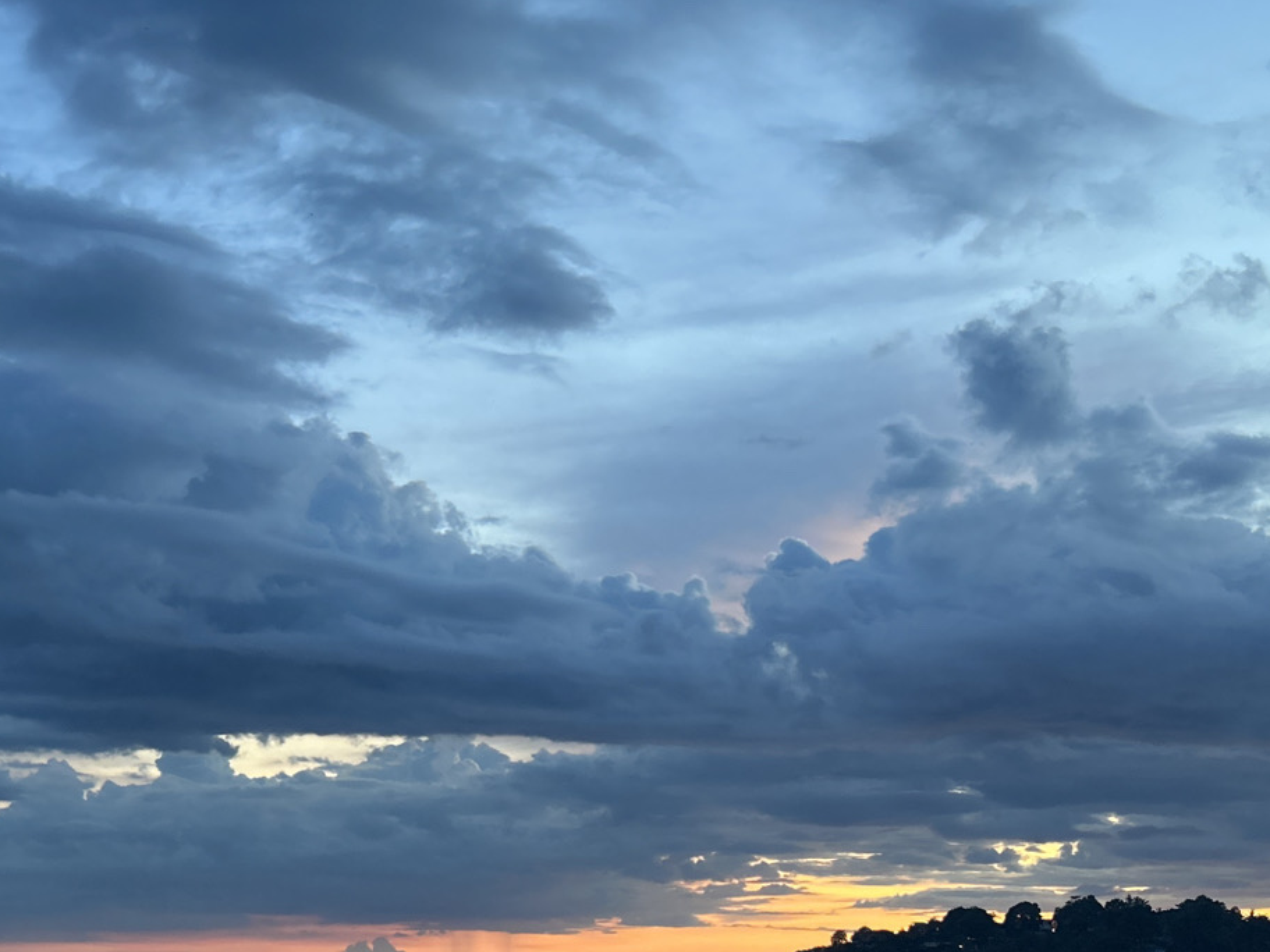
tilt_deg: +5.9
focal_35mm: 57
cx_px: 652
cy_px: 775
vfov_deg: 25.2
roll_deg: +0.4
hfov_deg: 33.8
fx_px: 2091
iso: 200
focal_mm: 5.7
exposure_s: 1/60
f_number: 1.5
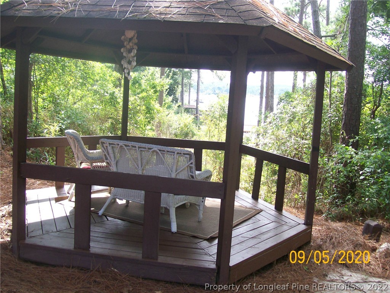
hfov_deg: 51.4
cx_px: 195
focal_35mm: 36
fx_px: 406
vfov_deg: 39.7
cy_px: 146
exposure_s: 1/163
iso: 80
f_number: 2.7
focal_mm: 6
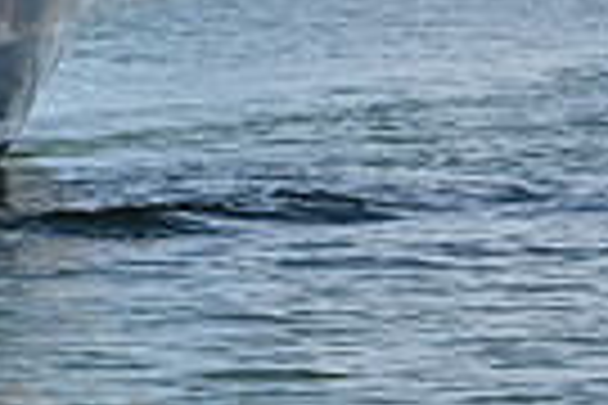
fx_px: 5083
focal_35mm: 301
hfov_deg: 6.6
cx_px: -581
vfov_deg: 4.5
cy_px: -151
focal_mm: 70
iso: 320
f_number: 5
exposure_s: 1/2500
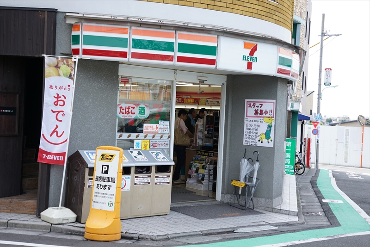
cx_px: 185
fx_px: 617
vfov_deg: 22.6
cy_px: 124
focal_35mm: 60
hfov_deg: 33.4
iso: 100
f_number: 4.5
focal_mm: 40
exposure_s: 1/160
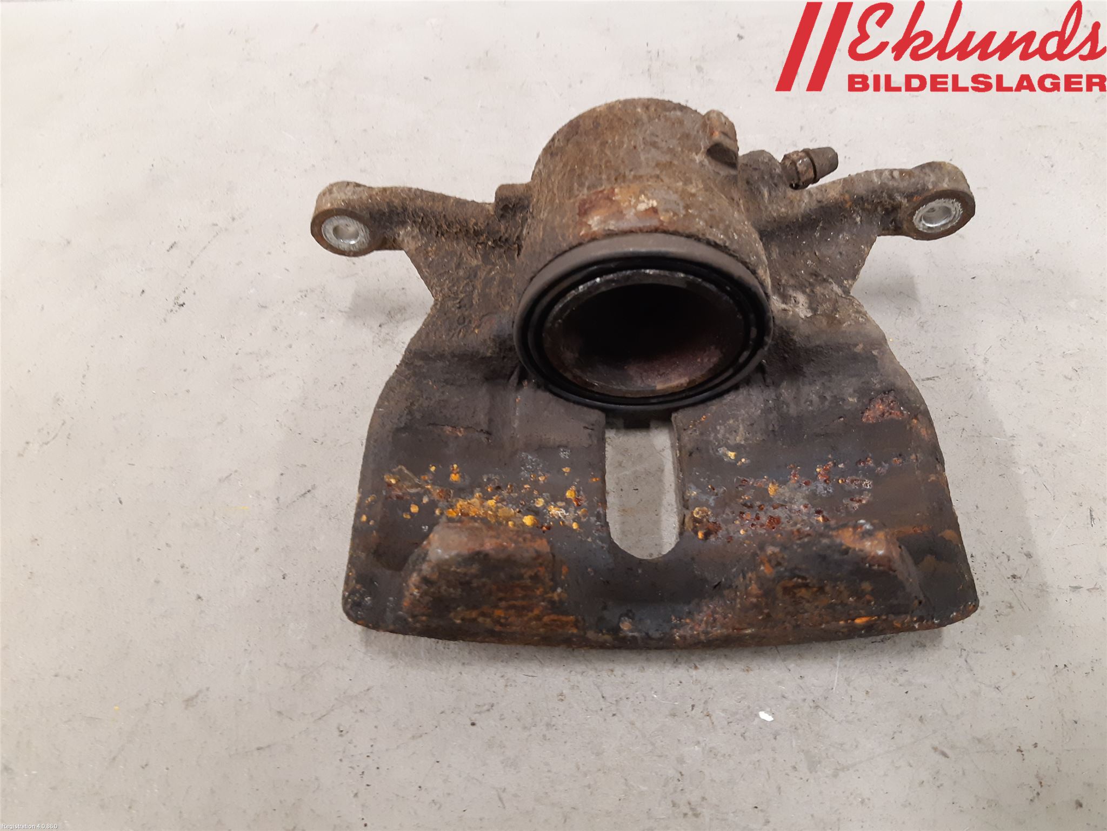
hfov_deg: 67.3
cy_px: 416
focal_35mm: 26
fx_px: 831
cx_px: 554
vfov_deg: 53.1
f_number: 1.7
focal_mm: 3.93
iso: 200
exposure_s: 1/33
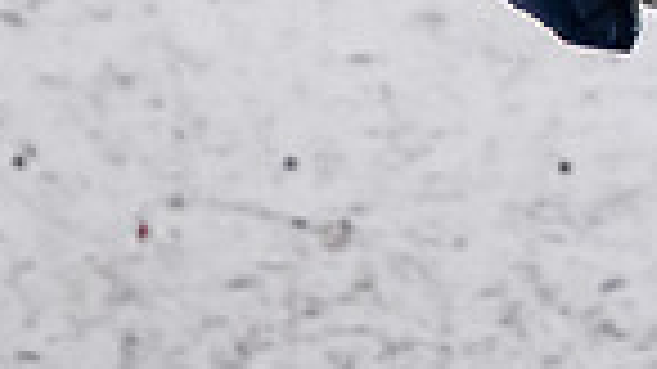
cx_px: 1008
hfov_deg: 1.1
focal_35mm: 1965
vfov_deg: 0.6
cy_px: -857
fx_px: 34220
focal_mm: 200
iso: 2000
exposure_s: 1/800
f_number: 3.2
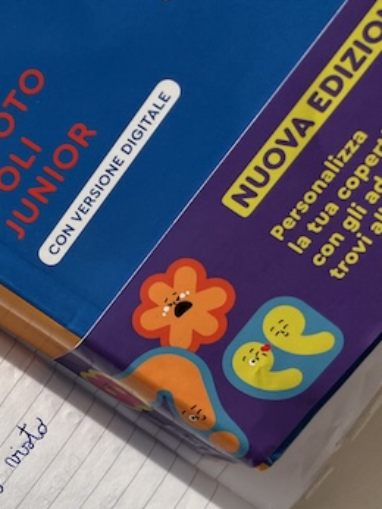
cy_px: 405
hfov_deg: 20.9
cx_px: -184
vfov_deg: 31.4
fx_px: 883
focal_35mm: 60
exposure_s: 1/2083
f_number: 1.5
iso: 50
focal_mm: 5.7
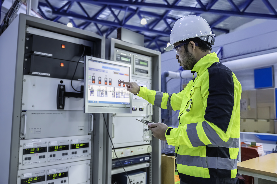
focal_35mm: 28
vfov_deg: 46.4
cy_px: 92
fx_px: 215
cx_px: 138
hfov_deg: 65.5
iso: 1600
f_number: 2.8
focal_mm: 28
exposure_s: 1/125
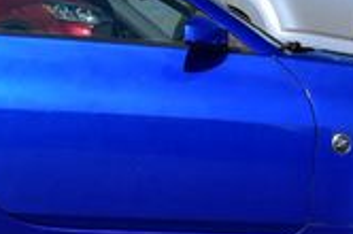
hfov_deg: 11.7
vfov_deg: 7.9
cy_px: 100
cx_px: 9
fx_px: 1703
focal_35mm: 174
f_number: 11
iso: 280
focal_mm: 30
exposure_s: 1/500
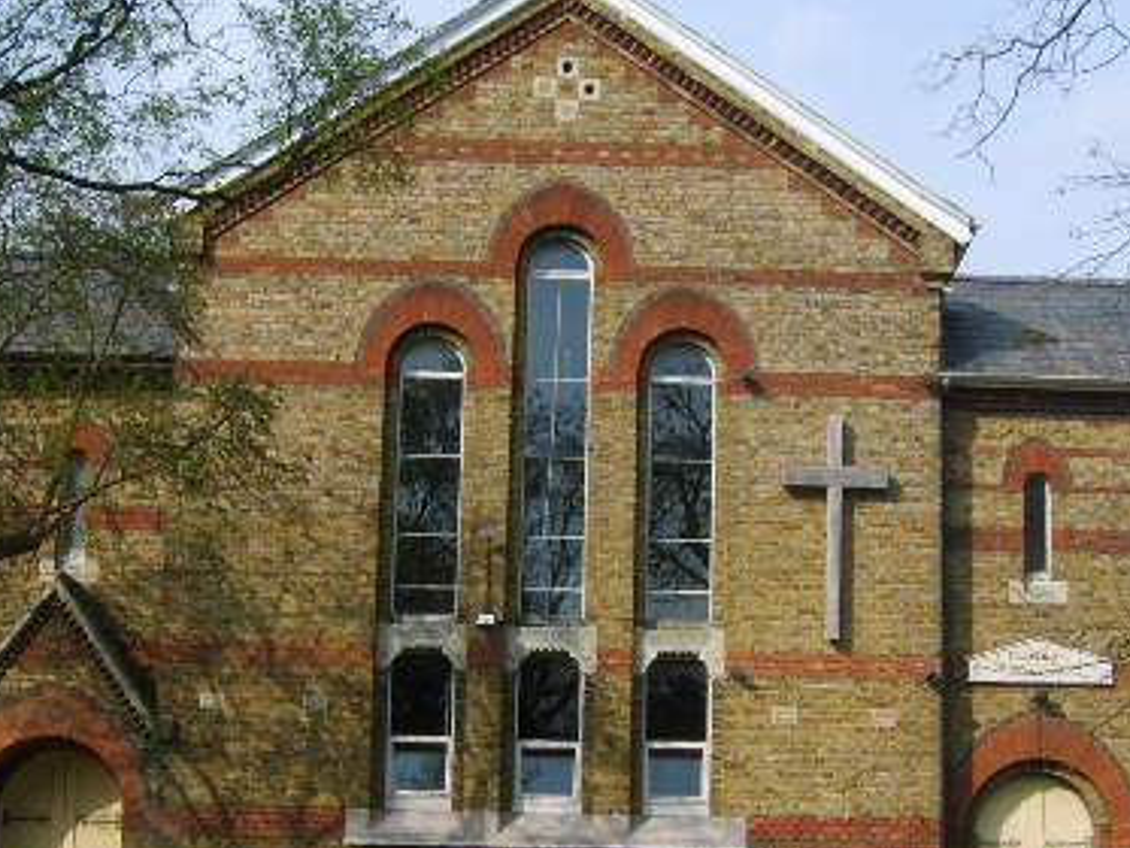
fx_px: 1959
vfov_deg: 24.1
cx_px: 657
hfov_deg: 32.1
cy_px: 651
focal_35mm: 60
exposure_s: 1/750
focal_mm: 5.8
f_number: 2.8
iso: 50
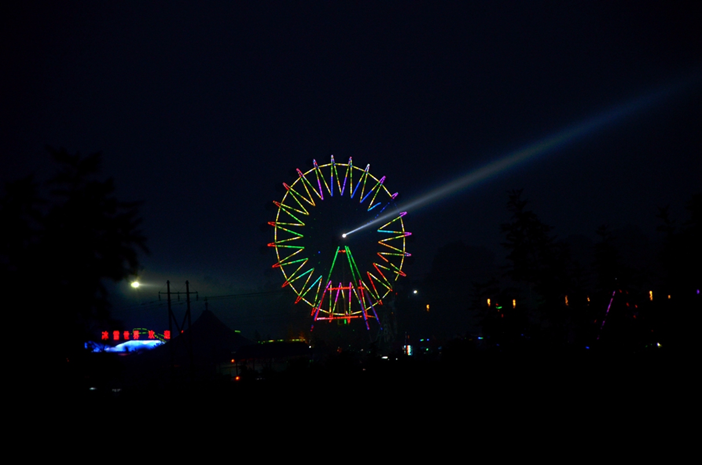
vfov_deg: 8.7
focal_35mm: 158
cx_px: 351
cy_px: 232
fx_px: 3066
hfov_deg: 13.1
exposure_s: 1/20
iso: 200
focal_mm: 105
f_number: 5.6
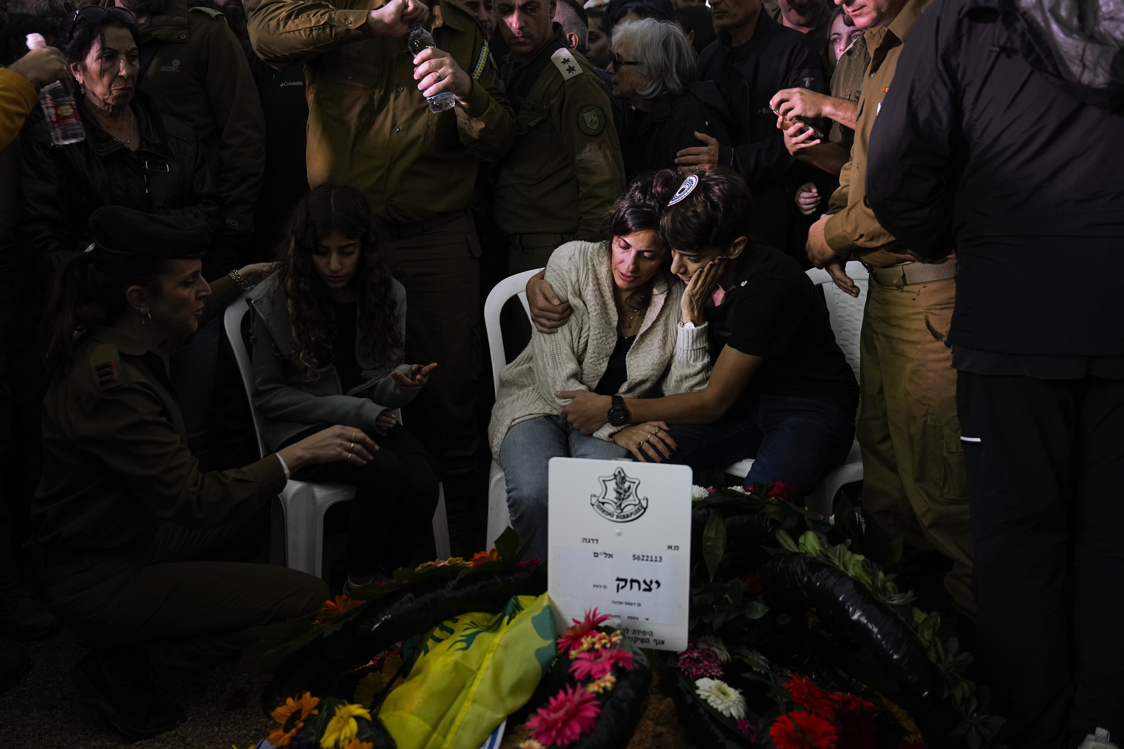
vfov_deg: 35.1
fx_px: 1186
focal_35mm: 38
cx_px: 562
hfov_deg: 50.7
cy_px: 374
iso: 1000
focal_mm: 38
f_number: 2.8
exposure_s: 1/200
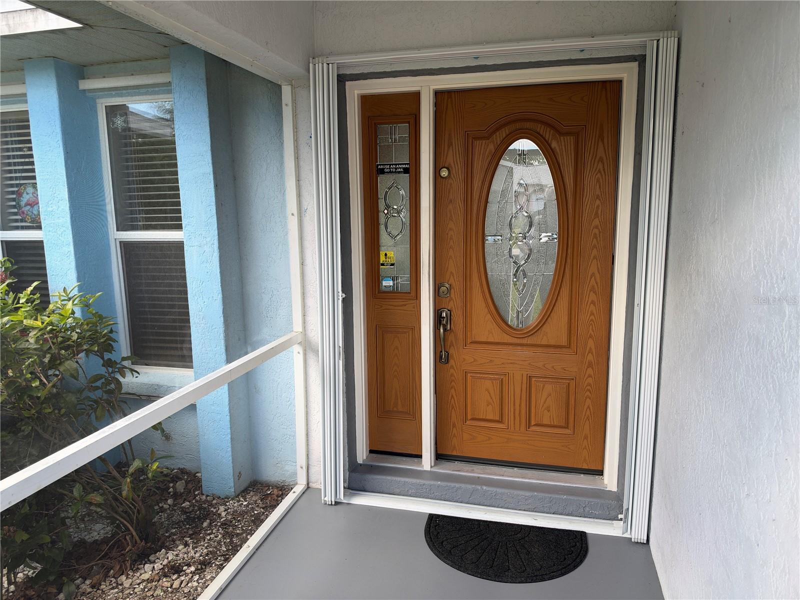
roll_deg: +0.4
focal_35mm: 24
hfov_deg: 71.6
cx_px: 400
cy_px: 300
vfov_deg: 56.8
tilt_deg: -10.3
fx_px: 555
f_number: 1.8
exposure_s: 1/145
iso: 50
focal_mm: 6.93
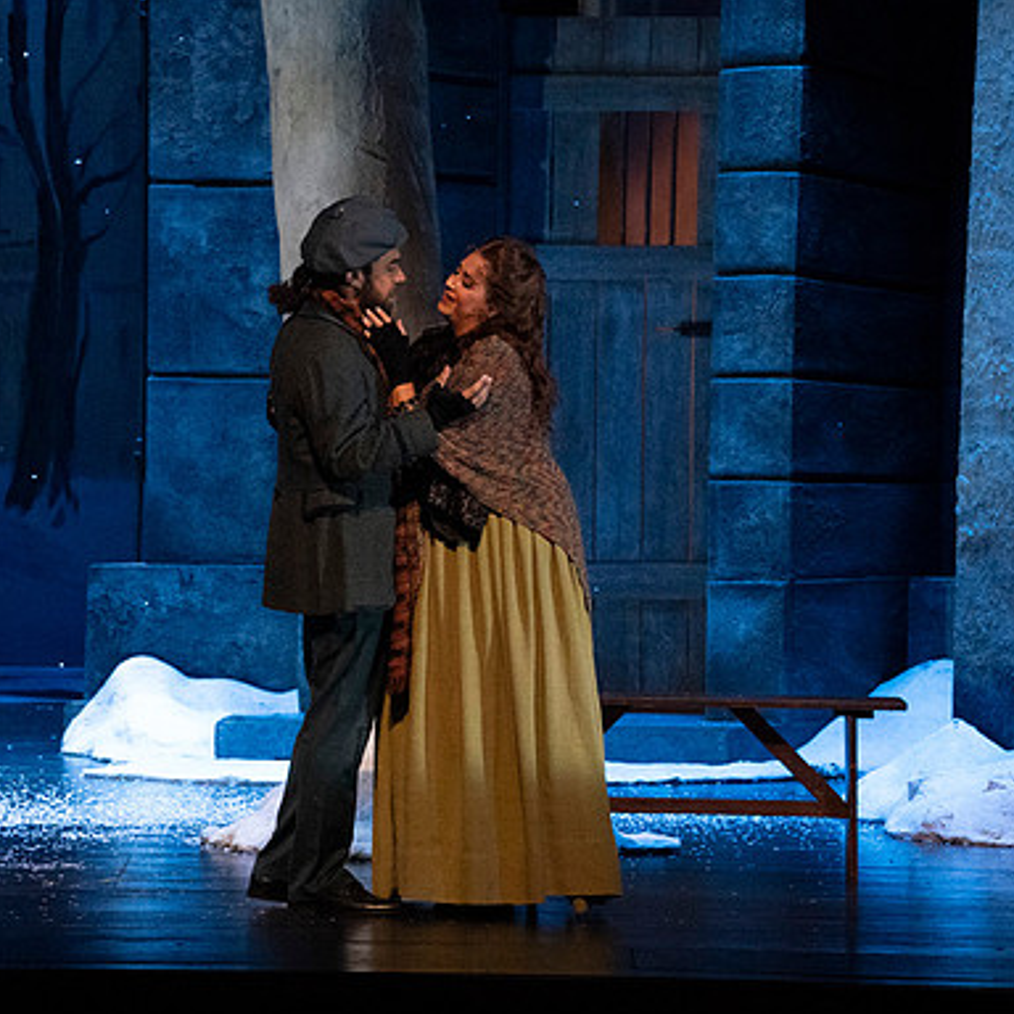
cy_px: 508
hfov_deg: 6.8
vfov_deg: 6.8
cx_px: 301
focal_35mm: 257
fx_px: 8517
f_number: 11
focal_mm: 200
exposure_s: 1/320
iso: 20000
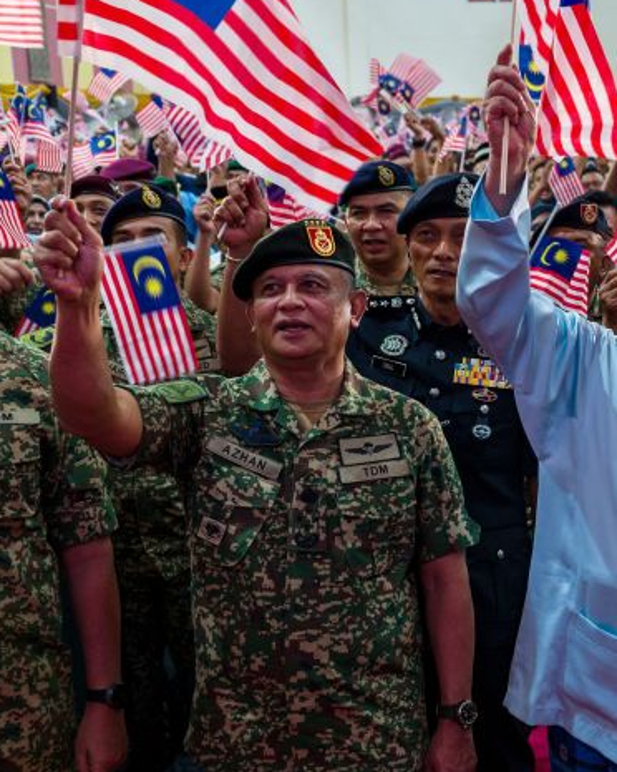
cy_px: 452
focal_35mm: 60
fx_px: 1370
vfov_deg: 31.4
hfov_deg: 23.8
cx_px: 677
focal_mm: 24
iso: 1000
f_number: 2.8
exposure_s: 1/160
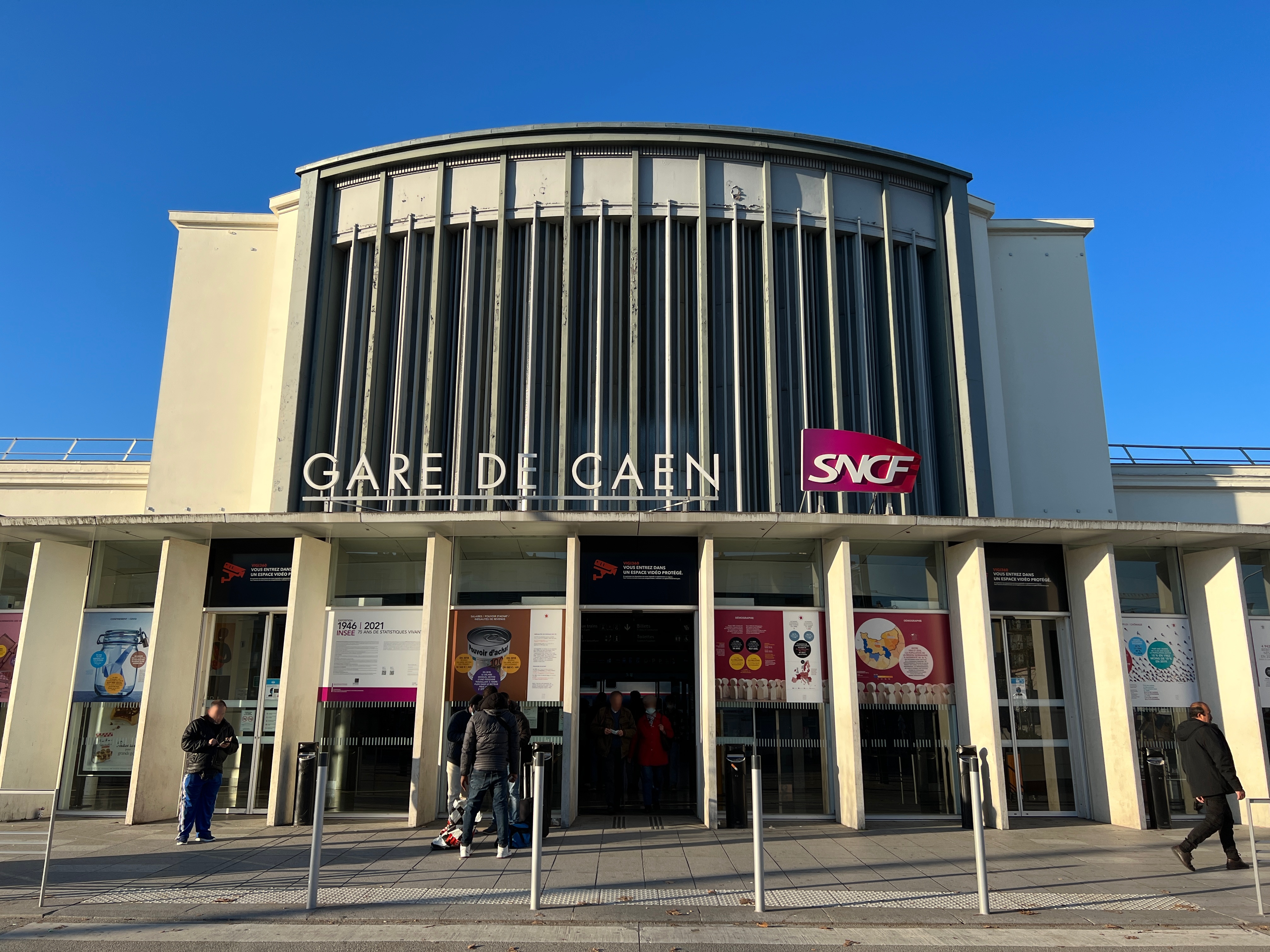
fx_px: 954
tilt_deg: +15.1
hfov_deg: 67.3
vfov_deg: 53.1
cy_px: 476
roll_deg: +0.3
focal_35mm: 26
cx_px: 635
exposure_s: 1/2299
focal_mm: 5.7
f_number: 1.5
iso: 50
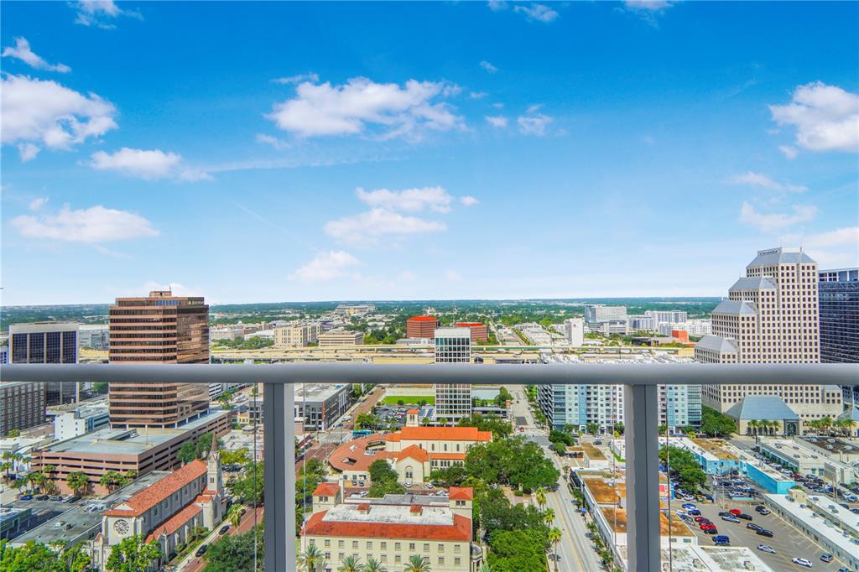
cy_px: 286
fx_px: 429
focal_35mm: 18
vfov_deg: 67.3
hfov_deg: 90.0
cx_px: 430
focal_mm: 12
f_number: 8
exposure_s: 1/500
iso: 100
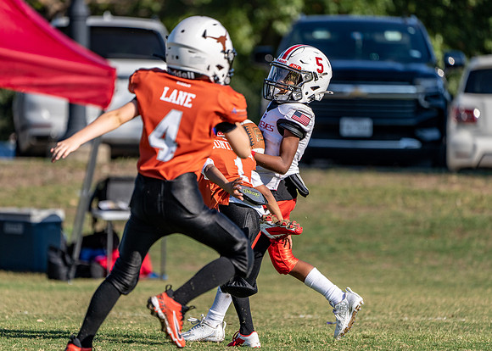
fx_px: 6124
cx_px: 235
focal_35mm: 438
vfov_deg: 3.3
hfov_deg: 4.6
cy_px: 180
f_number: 5.6
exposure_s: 1/1250
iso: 320
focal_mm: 388
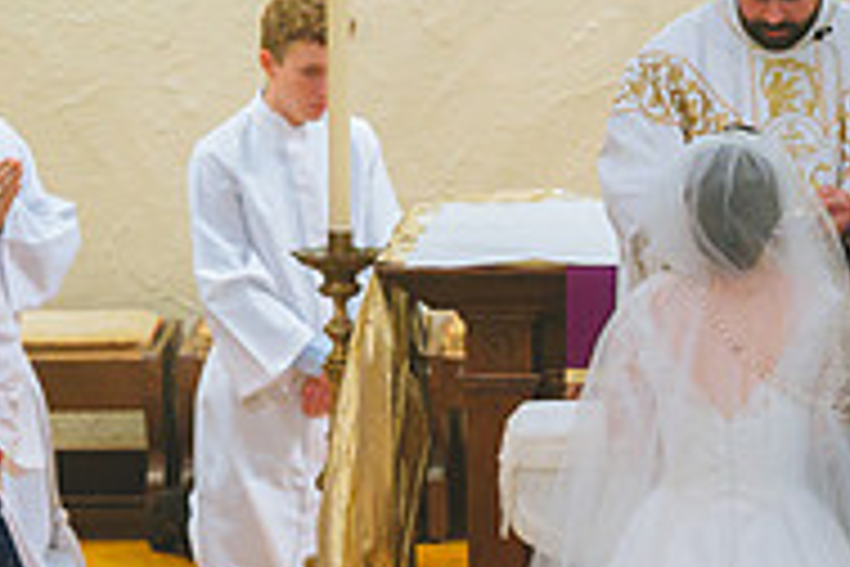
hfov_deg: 4.0
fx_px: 12135
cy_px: 610
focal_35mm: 514
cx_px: 964
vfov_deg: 2.7
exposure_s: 1/200
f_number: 2.8
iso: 3200
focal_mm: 160
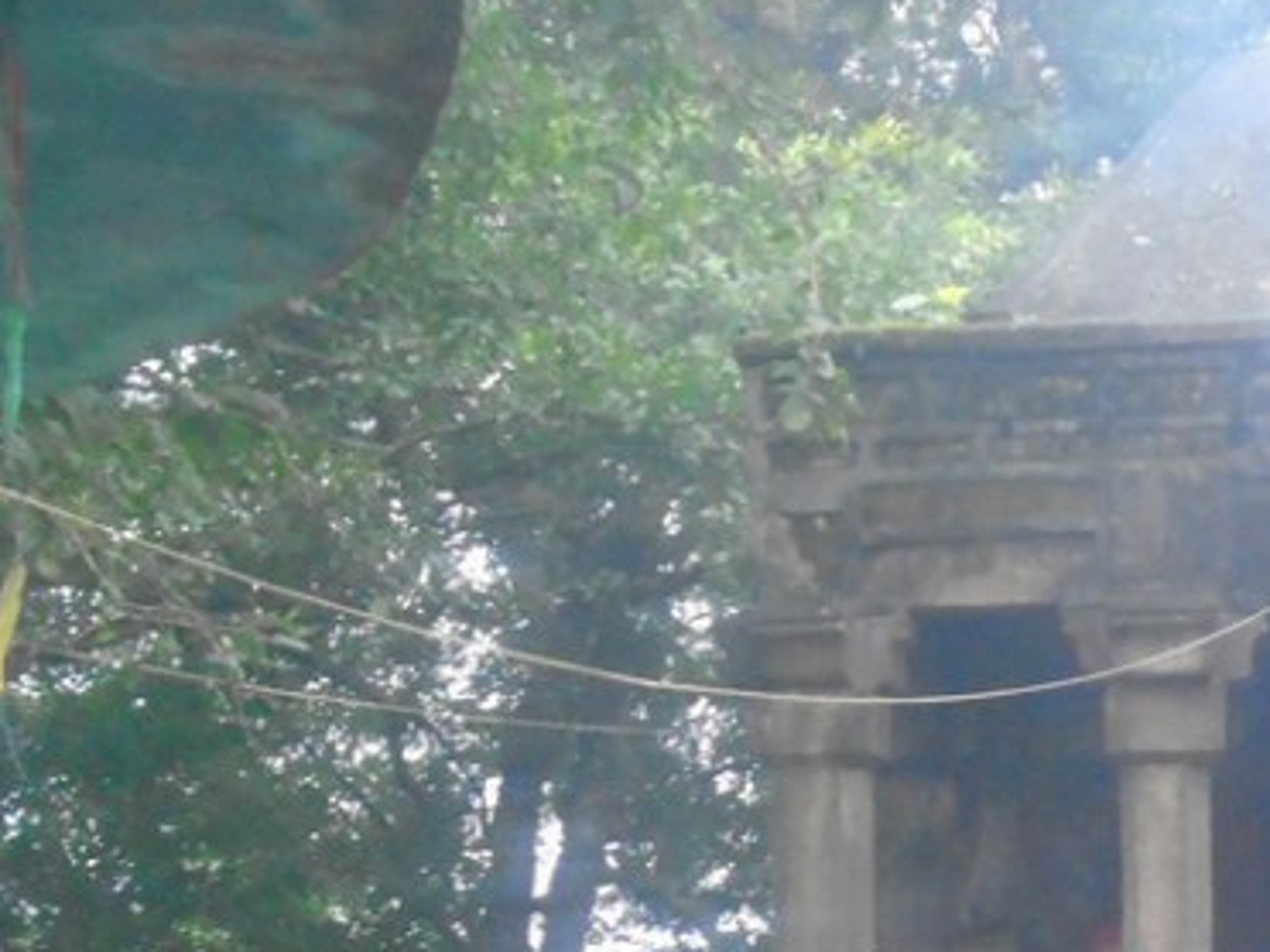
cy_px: 860
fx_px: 3191
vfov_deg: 16.7
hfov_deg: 22.3
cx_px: 986
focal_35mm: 87
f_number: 4.1
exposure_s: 1/60
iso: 1000
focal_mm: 7.4
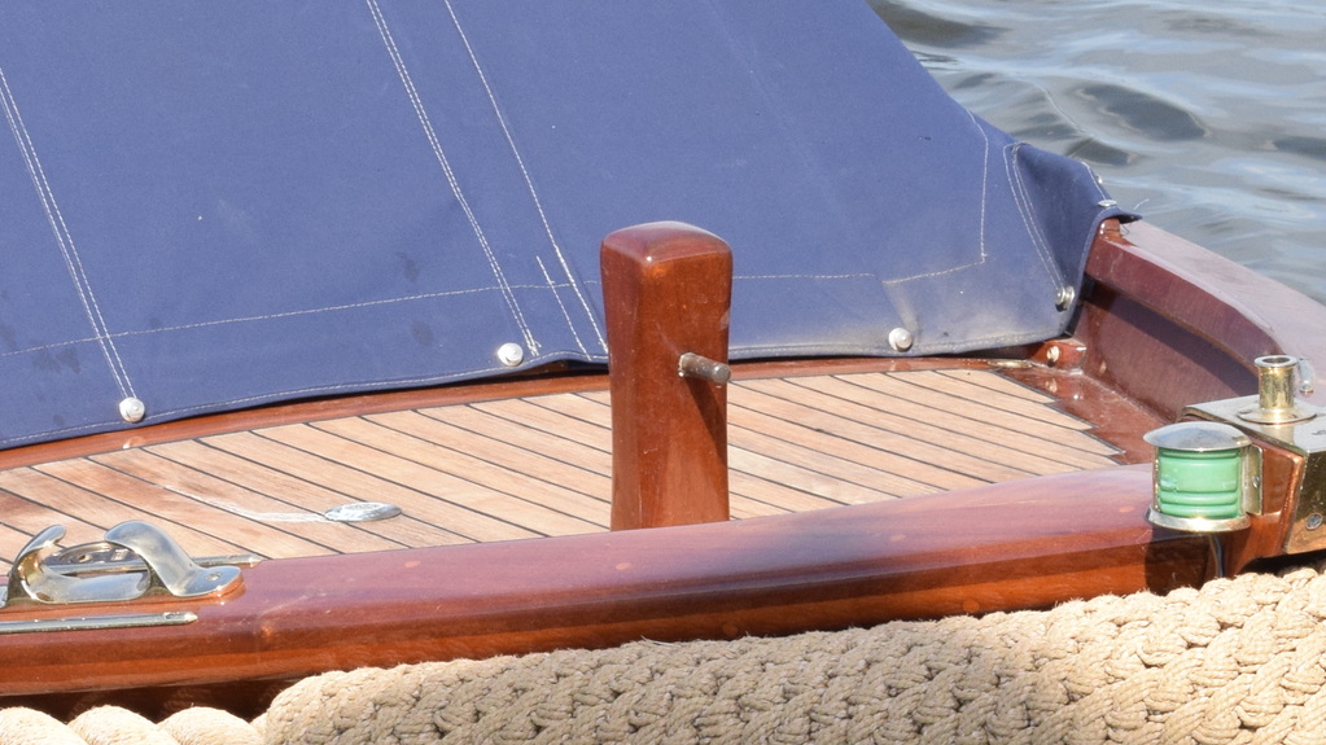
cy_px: 470
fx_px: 7427
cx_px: 438
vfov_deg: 5.7
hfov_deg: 10.2
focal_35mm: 211
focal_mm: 55
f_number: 18
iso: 640
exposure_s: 1/200
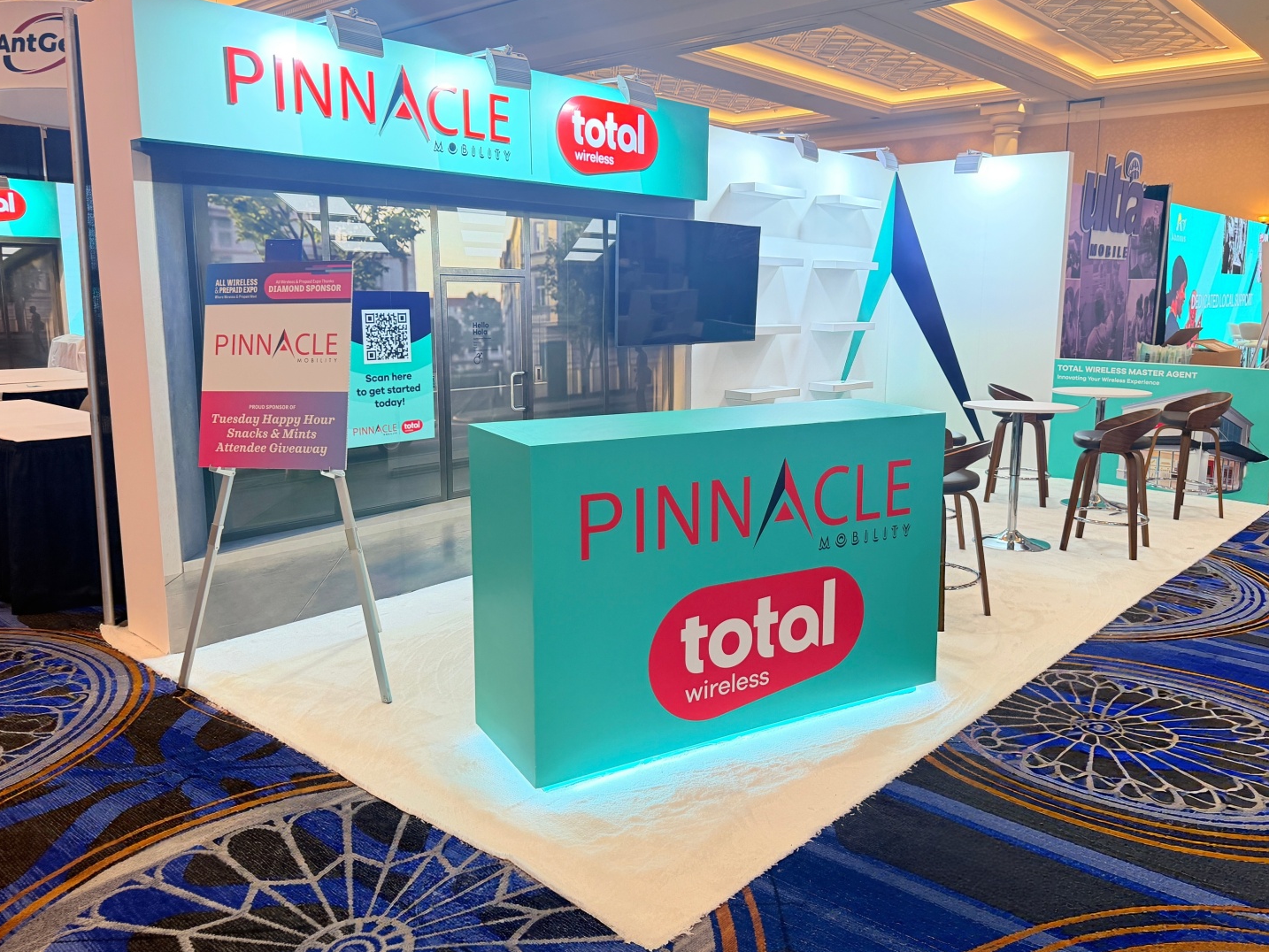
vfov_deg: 51.3
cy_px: 452
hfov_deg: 65.1
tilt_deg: -9.1
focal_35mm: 27
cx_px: 709
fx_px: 990
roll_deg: -0.6
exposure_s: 1/120
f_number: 1.78
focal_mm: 6.76
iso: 250
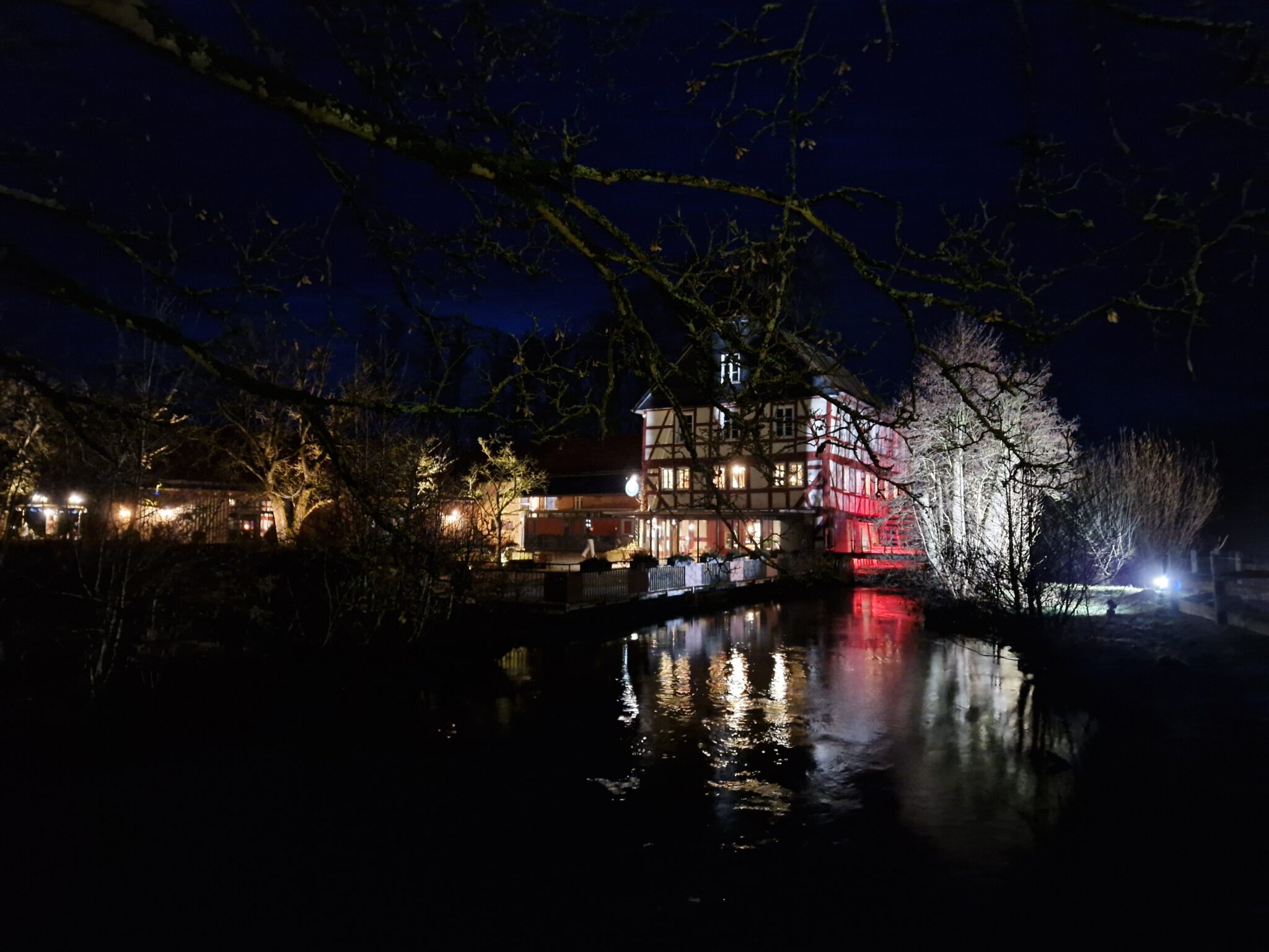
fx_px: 843
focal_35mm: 23
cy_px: 476
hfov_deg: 73.9
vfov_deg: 58.9
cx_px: 634
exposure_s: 1/10
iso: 1600
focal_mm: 5.4
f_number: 1.8
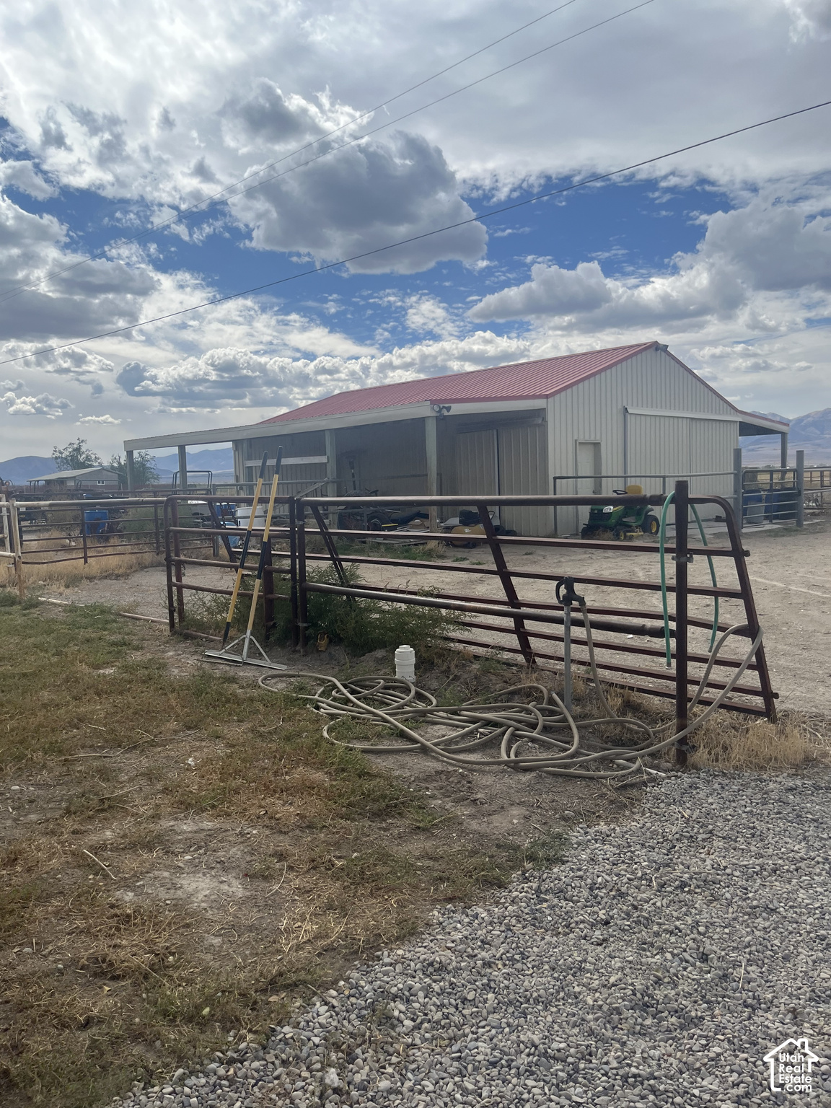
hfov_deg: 53.1
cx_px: 416
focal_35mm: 26
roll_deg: +4.2
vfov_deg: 67.3
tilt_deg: -1.9
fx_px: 832
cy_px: 554
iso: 50
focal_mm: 5.1
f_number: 1.6
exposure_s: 1/6173
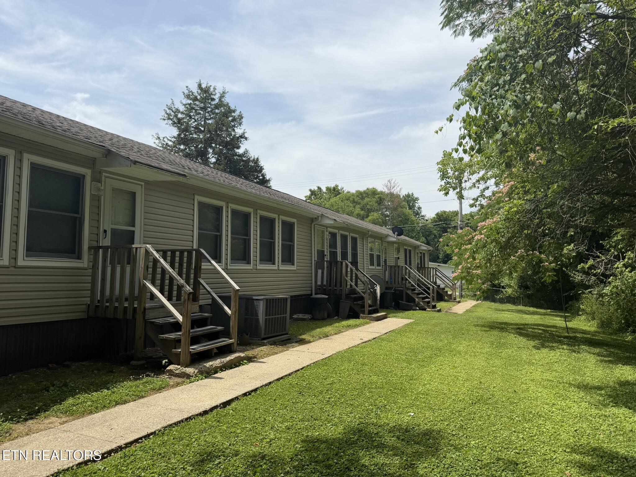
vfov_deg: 56.8
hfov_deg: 71.6
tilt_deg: +3.7
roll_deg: -0.6
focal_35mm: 24
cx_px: 318
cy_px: 238
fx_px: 441
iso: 80
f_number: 1.78
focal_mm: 6.76
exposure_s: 1/6173
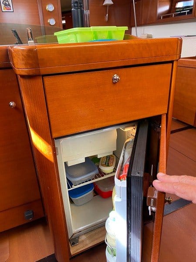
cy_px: 131
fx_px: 196
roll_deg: +2.7
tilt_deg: -22.0
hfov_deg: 53.1
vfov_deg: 67.3
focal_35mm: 26
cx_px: 98
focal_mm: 4.25
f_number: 1.8
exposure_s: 1/65
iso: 125
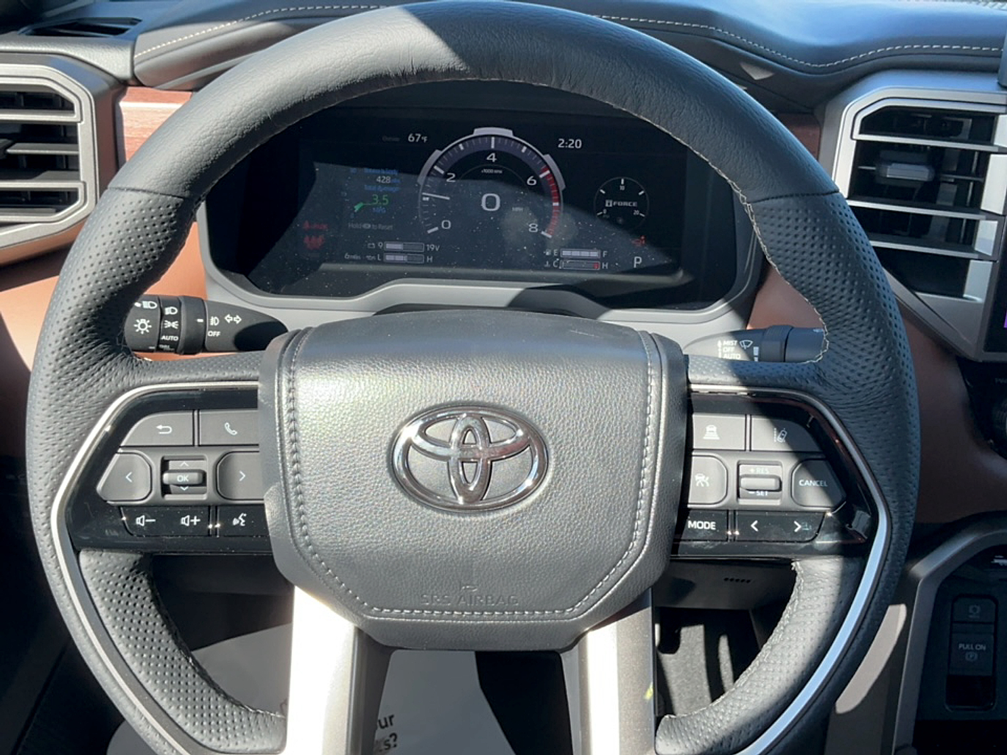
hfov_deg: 60.0
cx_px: 504
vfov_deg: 46.8
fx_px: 873
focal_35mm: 30
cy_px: 378
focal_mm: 3
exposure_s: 1/174
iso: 20
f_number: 1.8
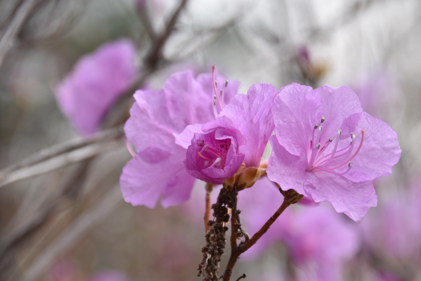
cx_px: 210
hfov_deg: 7.4
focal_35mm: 278
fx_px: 3245
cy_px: 140
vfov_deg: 5.0
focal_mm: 185
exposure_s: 1/80
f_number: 9
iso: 200
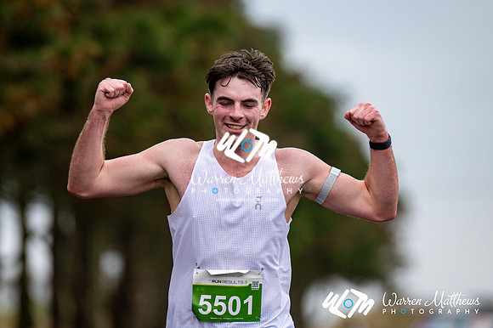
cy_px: 164
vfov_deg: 3.1
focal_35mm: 450
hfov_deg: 4.6
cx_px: 246
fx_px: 6159
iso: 450
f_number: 2.8
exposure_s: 1/1600
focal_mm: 300
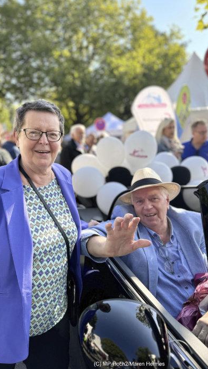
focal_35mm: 27
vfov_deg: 69.9
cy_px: 181
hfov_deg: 42.8
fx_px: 265
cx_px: 87
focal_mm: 6.8
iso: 80
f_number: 1.8
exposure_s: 1/995
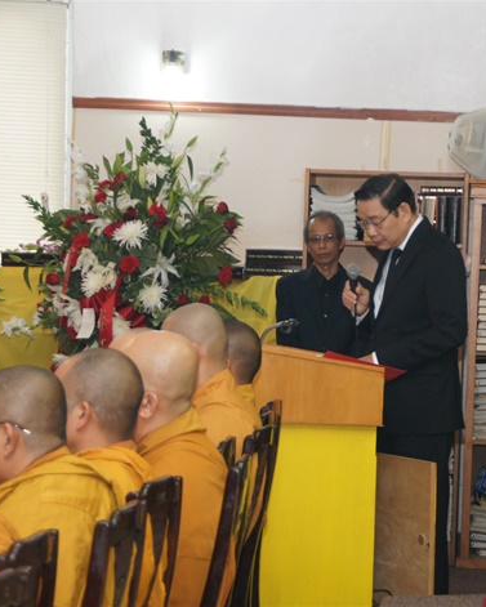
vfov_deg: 16.5
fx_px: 2098
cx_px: 380
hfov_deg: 13.2
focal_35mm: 117
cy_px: 304
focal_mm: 55
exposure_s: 1/80
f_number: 5
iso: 640
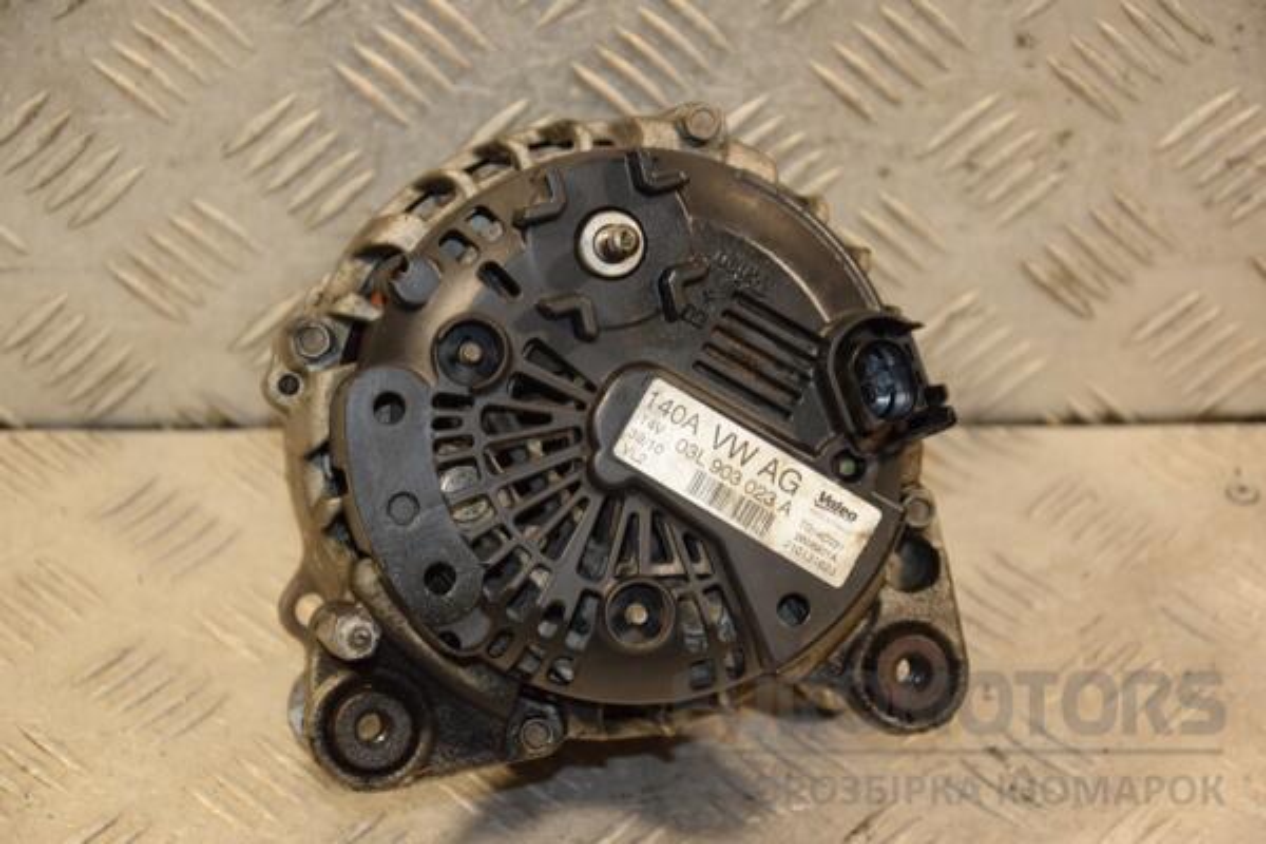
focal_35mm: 112
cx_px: 633
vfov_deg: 12.2
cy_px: 422
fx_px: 3956
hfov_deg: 18.2
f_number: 5.3
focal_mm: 75
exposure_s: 1/125
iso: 800
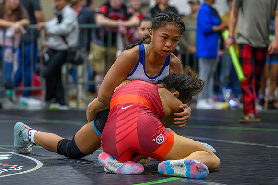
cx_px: 107
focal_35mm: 136
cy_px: 75
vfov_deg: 10.1
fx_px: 1048
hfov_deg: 15.1
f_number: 2.8
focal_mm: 110
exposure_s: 1/640
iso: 10000
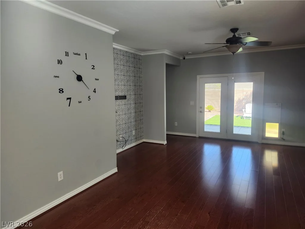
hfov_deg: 73.9
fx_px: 203
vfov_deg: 58.9
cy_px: 114
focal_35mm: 23
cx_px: 152
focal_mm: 5.54
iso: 160
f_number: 1.8
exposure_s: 1/180
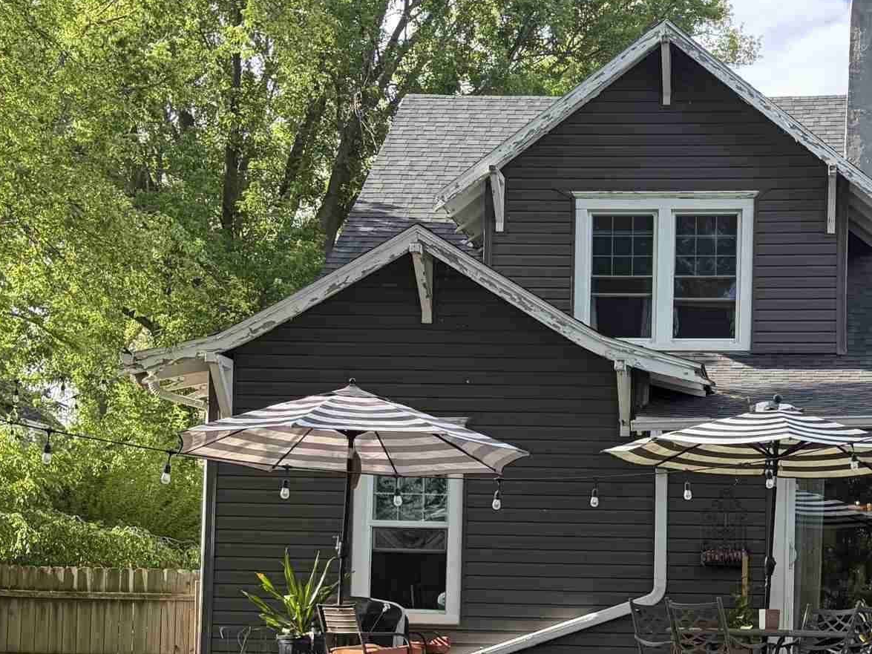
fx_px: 1713
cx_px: 658
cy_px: 585
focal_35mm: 68
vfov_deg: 21.2
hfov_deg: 28.1
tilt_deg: +2.1
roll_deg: -1.0
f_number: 1.6
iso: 64
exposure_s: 1/607
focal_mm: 5.96
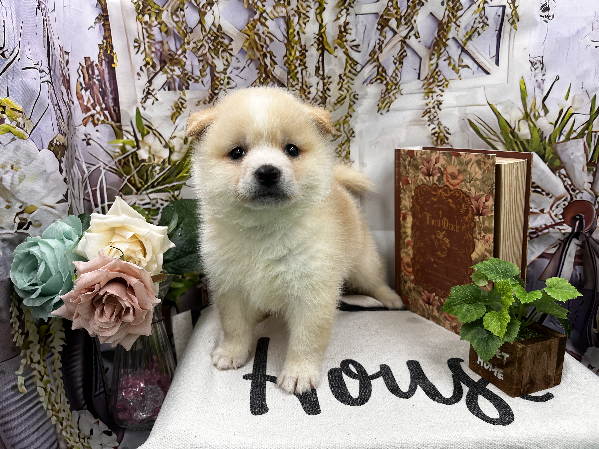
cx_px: 300
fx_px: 450
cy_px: 224
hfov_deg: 67.3
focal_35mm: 26
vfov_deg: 53.1
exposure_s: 1/303
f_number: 1.6
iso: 50
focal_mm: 5.1
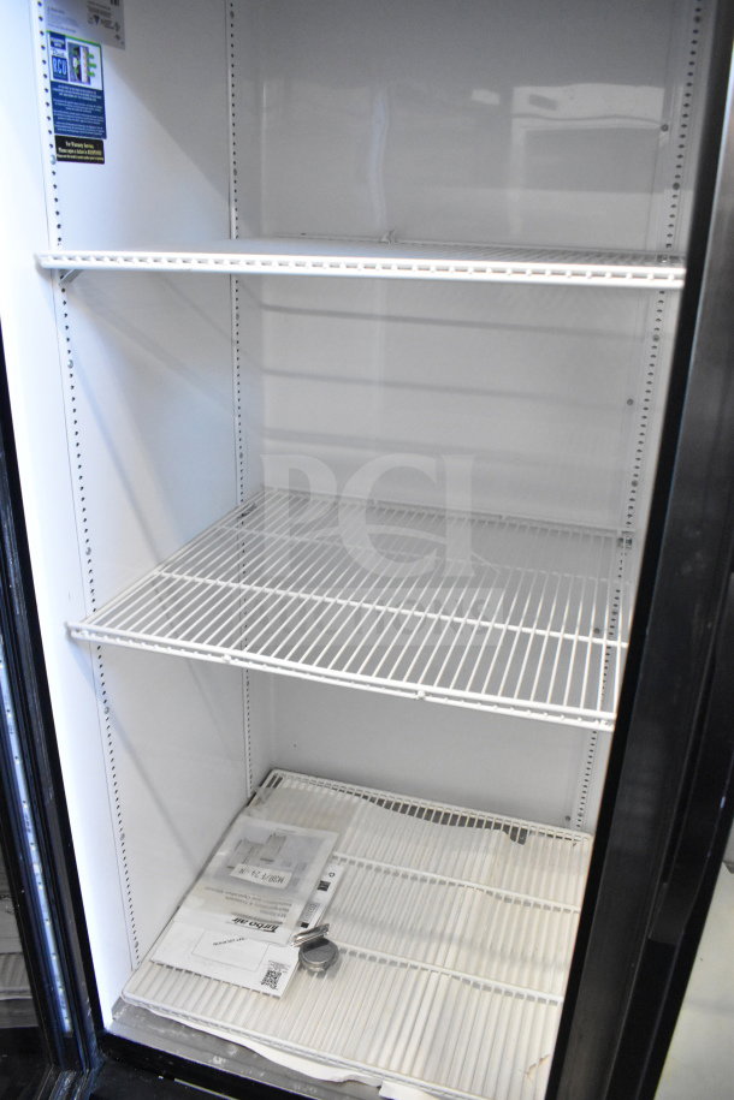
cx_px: 367
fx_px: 826
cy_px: 550
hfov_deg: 47.9
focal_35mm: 27
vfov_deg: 67.4
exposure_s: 1/125
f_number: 5.6
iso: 6400
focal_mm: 18
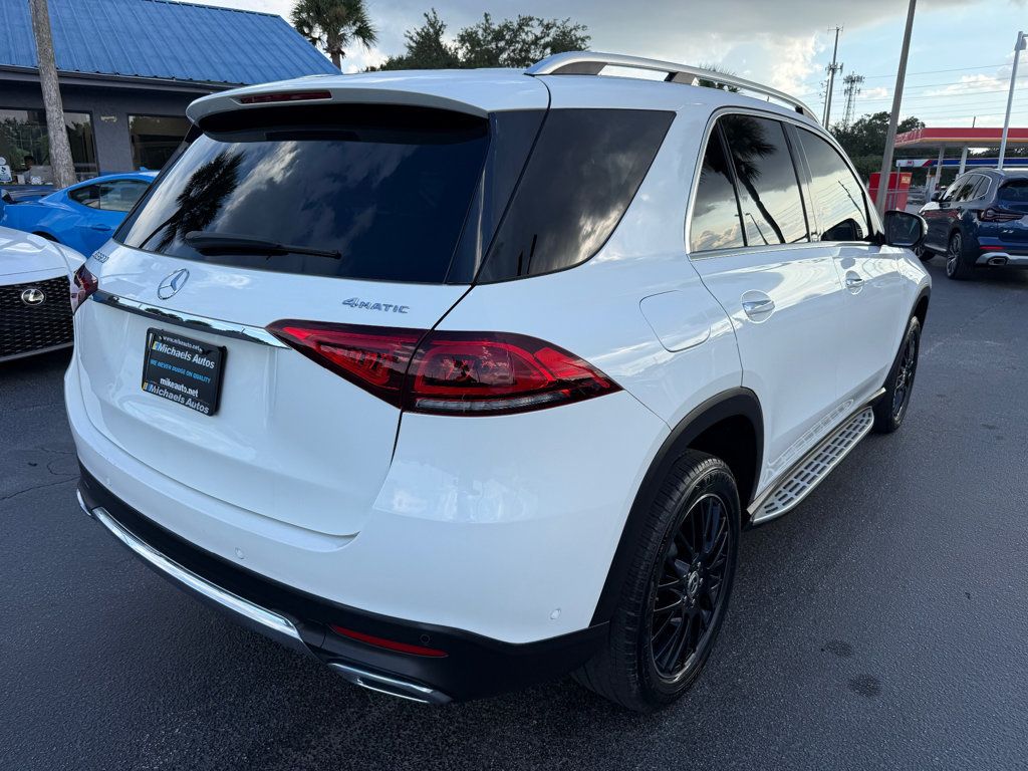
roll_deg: -0.5
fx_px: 713
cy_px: 386
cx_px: 514
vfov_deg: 56.8
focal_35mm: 24
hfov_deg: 71.6
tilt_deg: -14.6
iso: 80
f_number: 1.78
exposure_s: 1/1493
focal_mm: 6.76
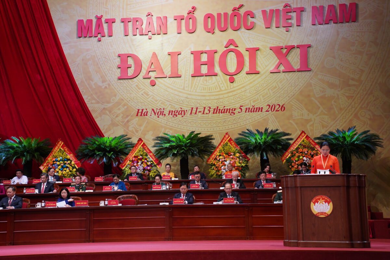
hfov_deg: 27.0
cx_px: 195
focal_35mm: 75
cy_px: 130
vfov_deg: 18.2
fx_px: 812
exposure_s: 1/160
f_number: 4
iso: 1250
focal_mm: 75
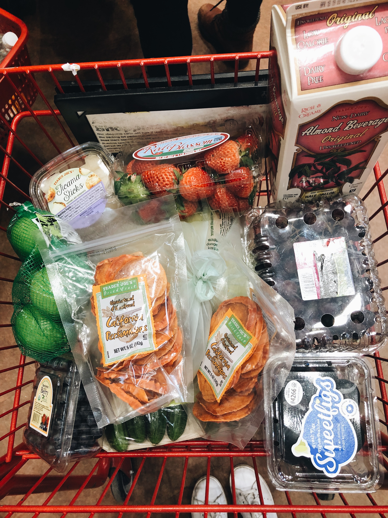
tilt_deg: -72.3
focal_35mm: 28
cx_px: 194
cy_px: 259
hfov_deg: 49.7
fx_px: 418
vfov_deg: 63.4
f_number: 1.8
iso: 32
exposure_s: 1/30
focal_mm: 3.99
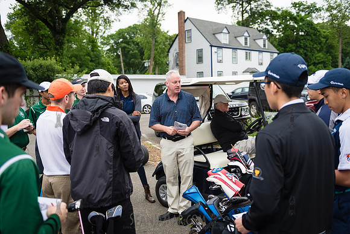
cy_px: 117
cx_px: 175
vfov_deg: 37.9
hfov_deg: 54.4
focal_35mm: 35
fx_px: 340
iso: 320
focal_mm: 35
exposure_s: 1/1000
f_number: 3.2
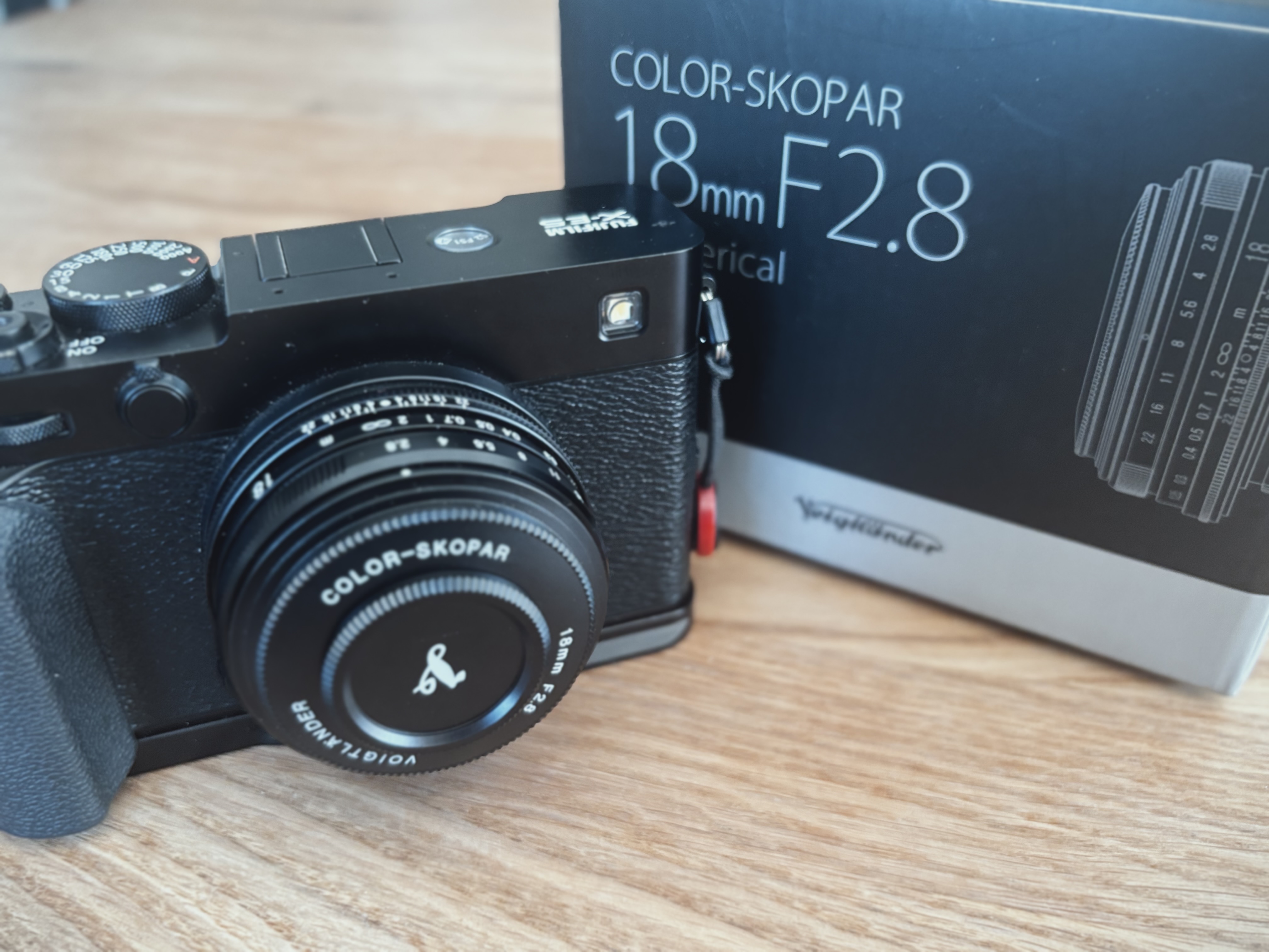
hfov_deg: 67.3
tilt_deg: -34.3
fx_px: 953
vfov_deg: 53.1
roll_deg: +0.0
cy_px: 476
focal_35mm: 26
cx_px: 634
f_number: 1.6
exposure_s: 1/60
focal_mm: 5.96
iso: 250
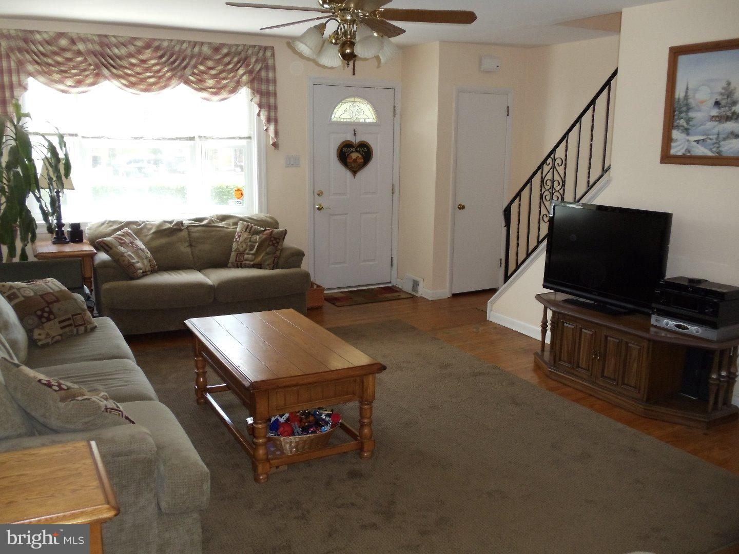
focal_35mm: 44
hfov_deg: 42.9
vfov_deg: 32.9
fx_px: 939
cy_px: 277
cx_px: 370
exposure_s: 1/30
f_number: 3.5
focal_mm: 6
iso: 200
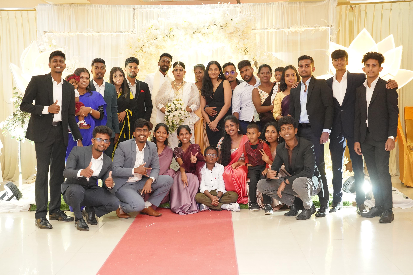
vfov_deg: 27.0
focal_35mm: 50
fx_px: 574
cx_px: 206
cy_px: 138
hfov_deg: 39.6
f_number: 3.5
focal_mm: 50
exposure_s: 1/200
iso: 10000
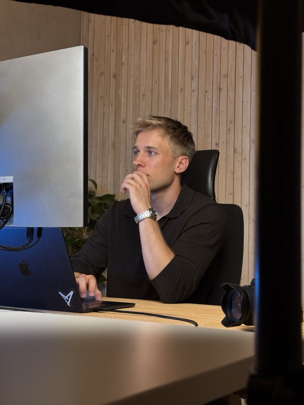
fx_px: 562
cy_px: 202
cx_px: 152
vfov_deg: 39.7
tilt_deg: +4.1
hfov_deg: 30.3
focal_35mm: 48
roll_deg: -2.4
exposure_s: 1/59
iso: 250
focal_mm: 6.76
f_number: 1.78
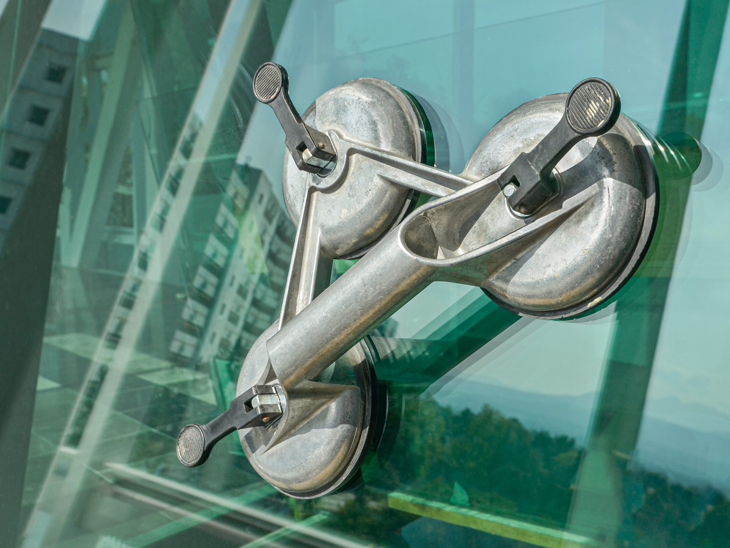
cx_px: 391
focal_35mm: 33
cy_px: 275
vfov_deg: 42.9
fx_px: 696
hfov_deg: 55.3
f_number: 9
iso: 100
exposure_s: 1/125
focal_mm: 20
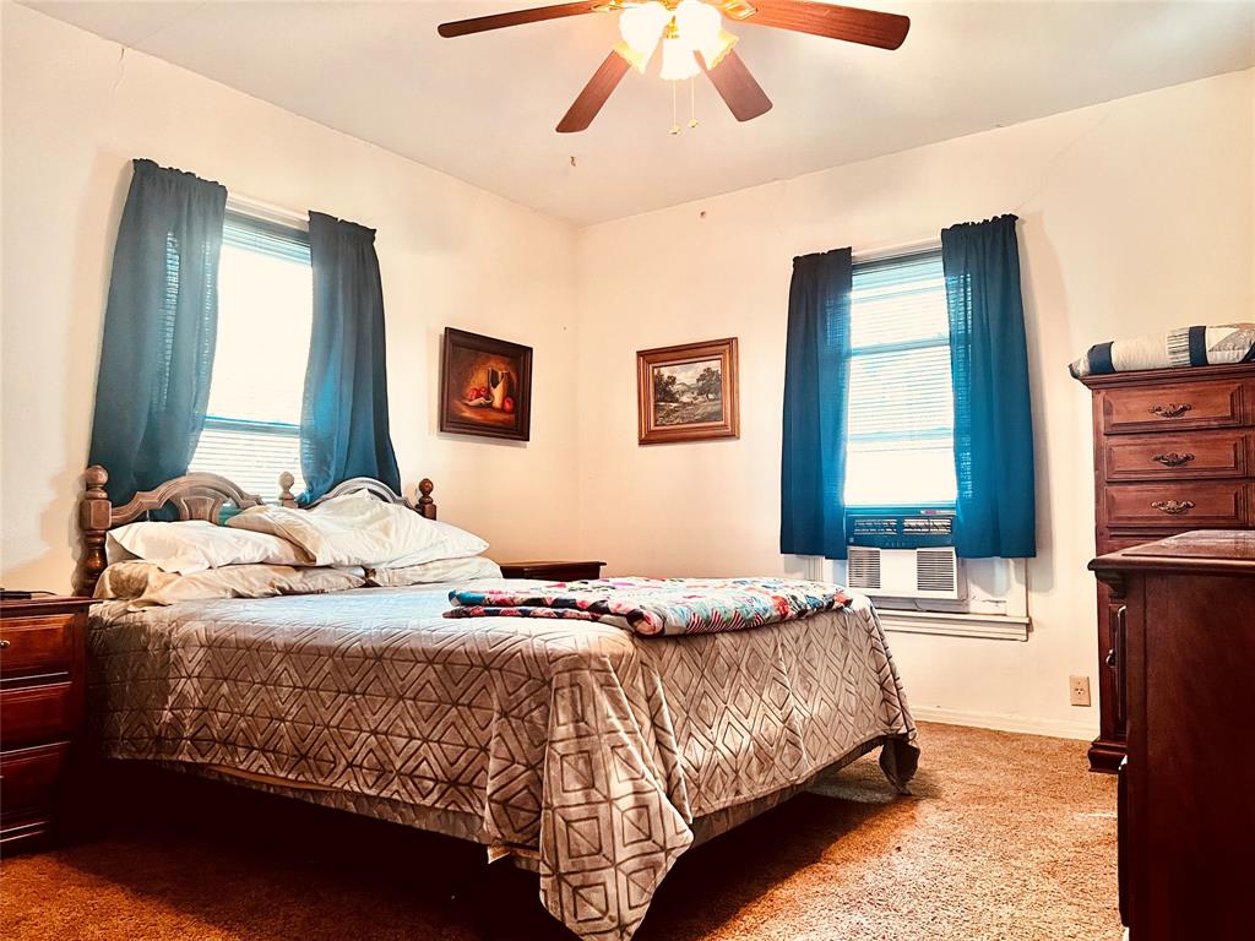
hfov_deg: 67.3
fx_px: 943
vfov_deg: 53.1
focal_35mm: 26
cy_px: 470
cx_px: 628
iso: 500
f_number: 1.5
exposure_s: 1/60
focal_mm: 5.7
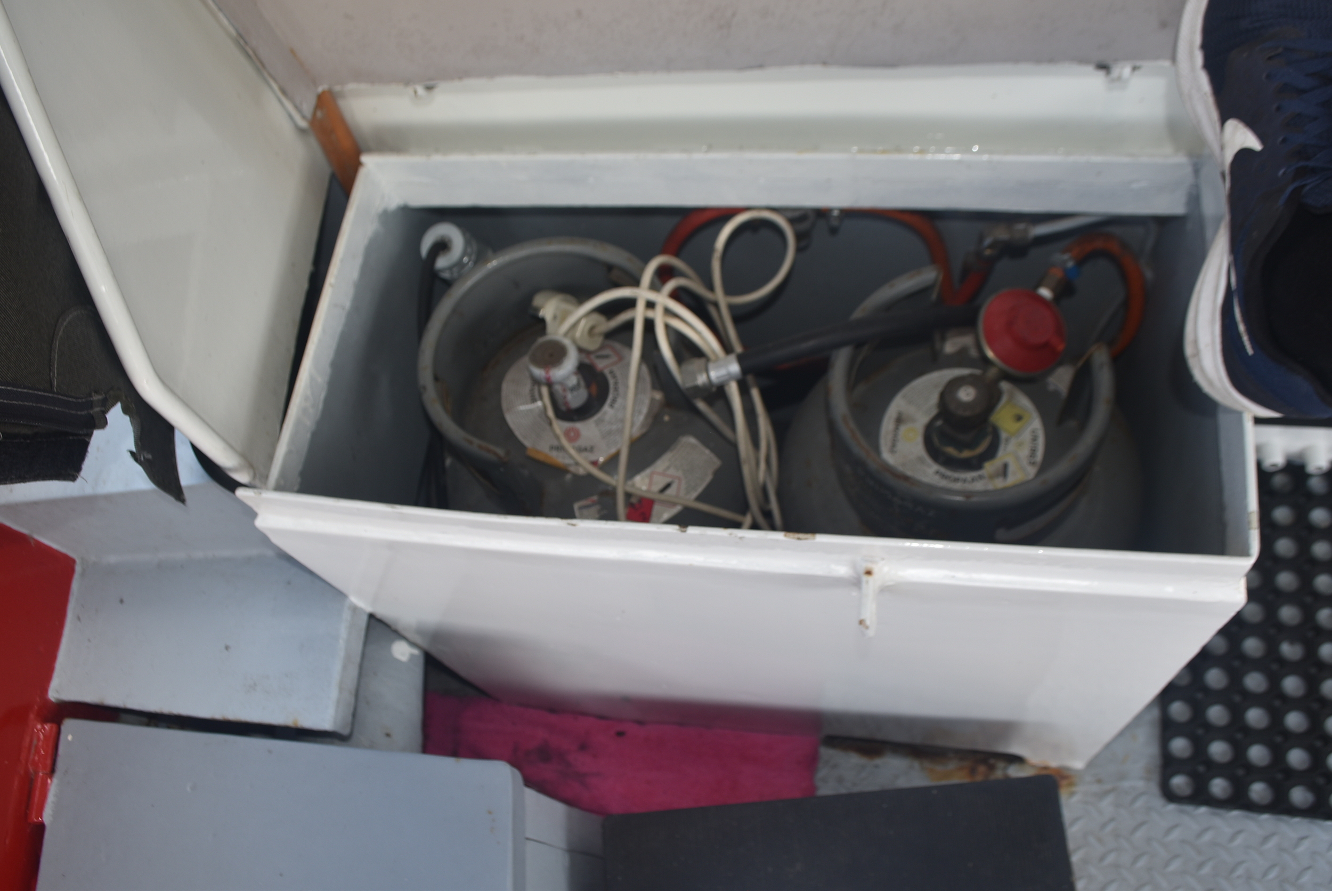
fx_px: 1111
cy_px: 446
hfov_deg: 61.9
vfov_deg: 43.7
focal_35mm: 30
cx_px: 666
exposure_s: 1/125
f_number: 5.6
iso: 140
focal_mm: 20
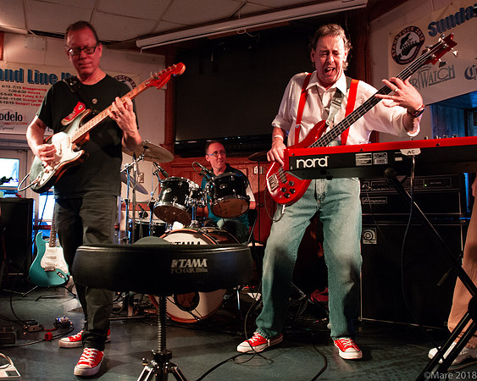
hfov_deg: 63.4
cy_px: 190
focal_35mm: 27
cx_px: 191
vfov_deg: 53.1
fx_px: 382
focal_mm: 24
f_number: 6.3
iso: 6400
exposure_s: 1/40
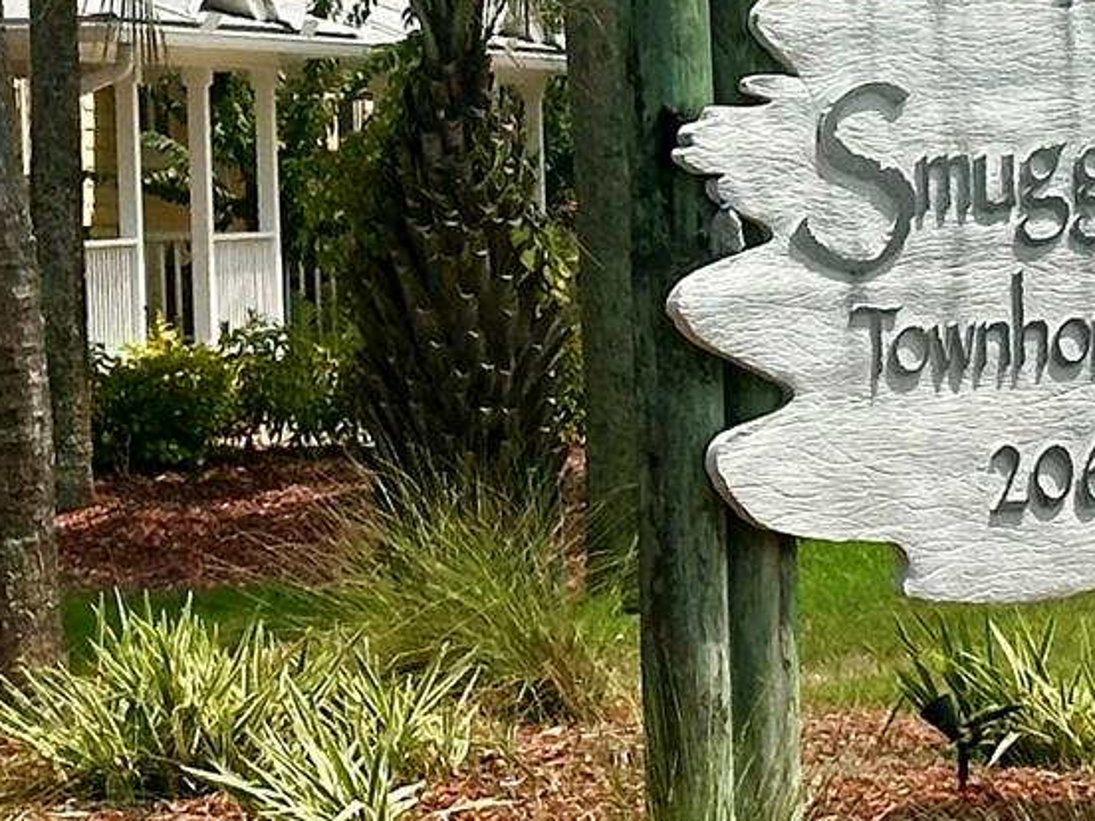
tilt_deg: -0.1
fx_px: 2815
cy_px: 136
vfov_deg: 16.4
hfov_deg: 21.5
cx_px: 1004
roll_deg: +2.2
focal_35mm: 89
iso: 64
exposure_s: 1/4184
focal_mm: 6.86
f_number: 1.78
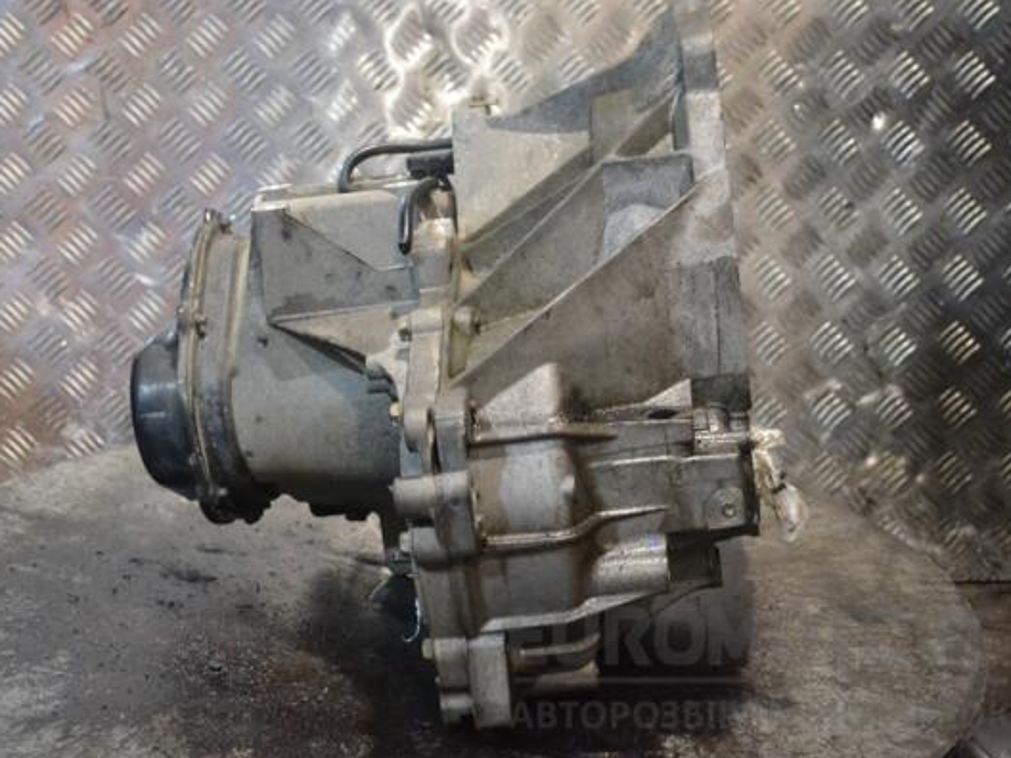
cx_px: 473
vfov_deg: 24.8
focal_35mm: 59
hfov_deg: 32.7
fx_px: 1723
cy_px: 381
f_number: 5.6
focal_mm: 36
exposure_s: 1/125
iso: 3200
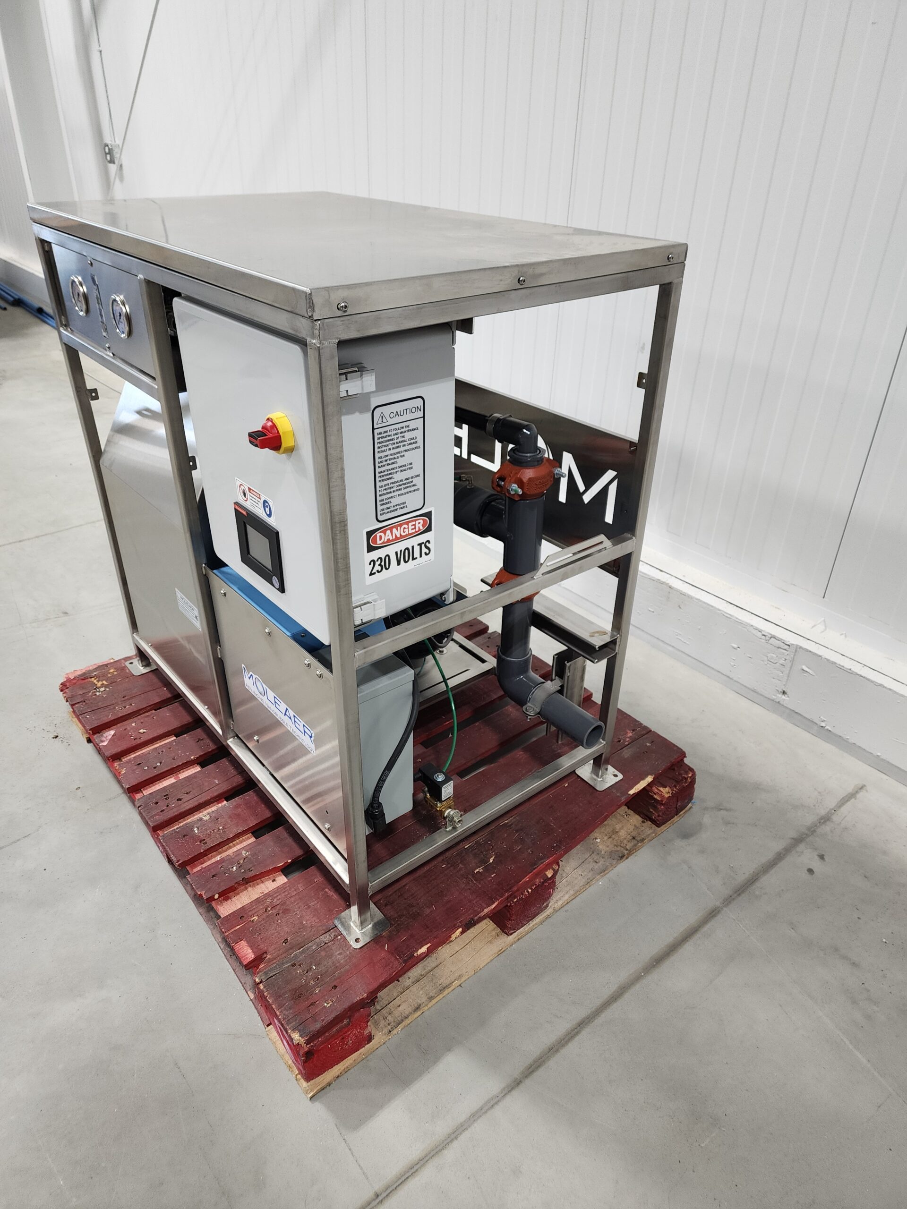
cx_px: 454
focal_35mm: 23
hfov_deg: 58.9
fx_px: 804
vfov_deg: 73.9
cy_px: 604
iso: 200
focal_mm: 6.4
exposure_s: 1/120
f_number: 1.8
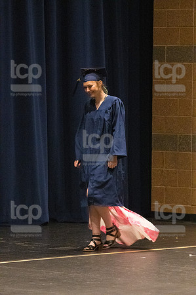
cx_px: 98
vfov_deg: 7.9
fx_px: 2144
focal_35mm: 262
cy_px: 148
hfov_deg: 5.2
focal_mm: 175
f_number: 4.5
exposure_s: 1/250
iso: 8000
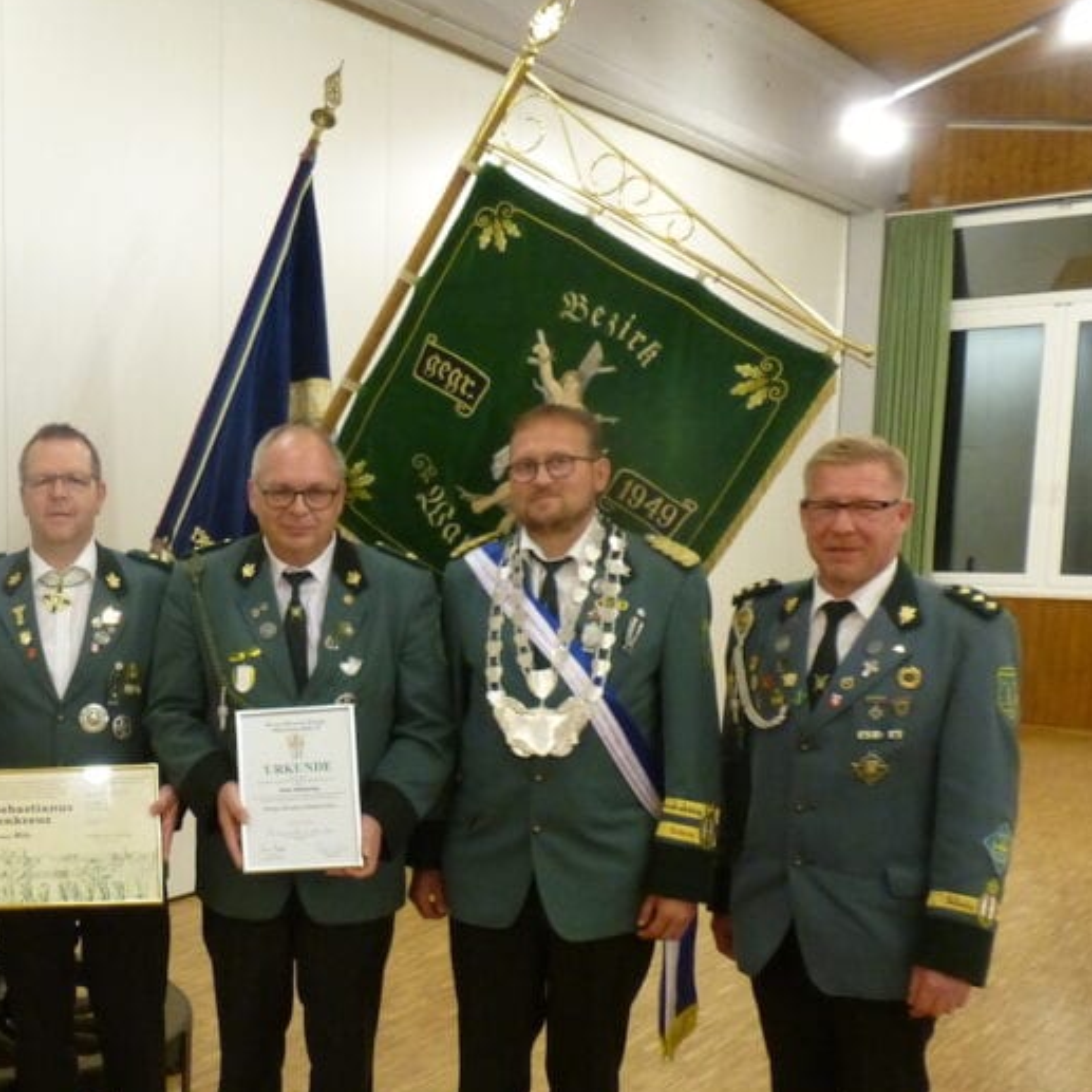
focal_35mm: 42
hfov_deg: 36.8
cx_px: 57
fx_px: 1499
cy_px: 750
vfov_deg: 39.4
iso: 400
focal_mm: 4.3
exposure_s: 1/10
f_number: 3.3
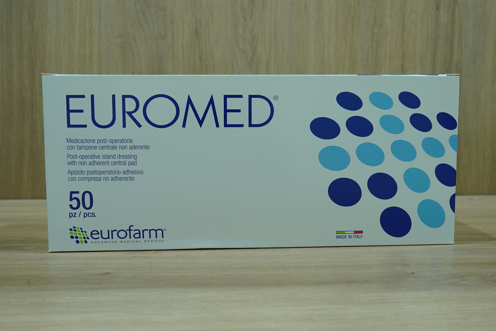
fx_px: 496
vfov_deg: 36.9
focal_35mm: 36
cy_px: 166
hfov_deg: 53.1
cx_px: 248
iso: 2000
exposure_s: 1/100
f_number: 6.3
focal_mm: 24
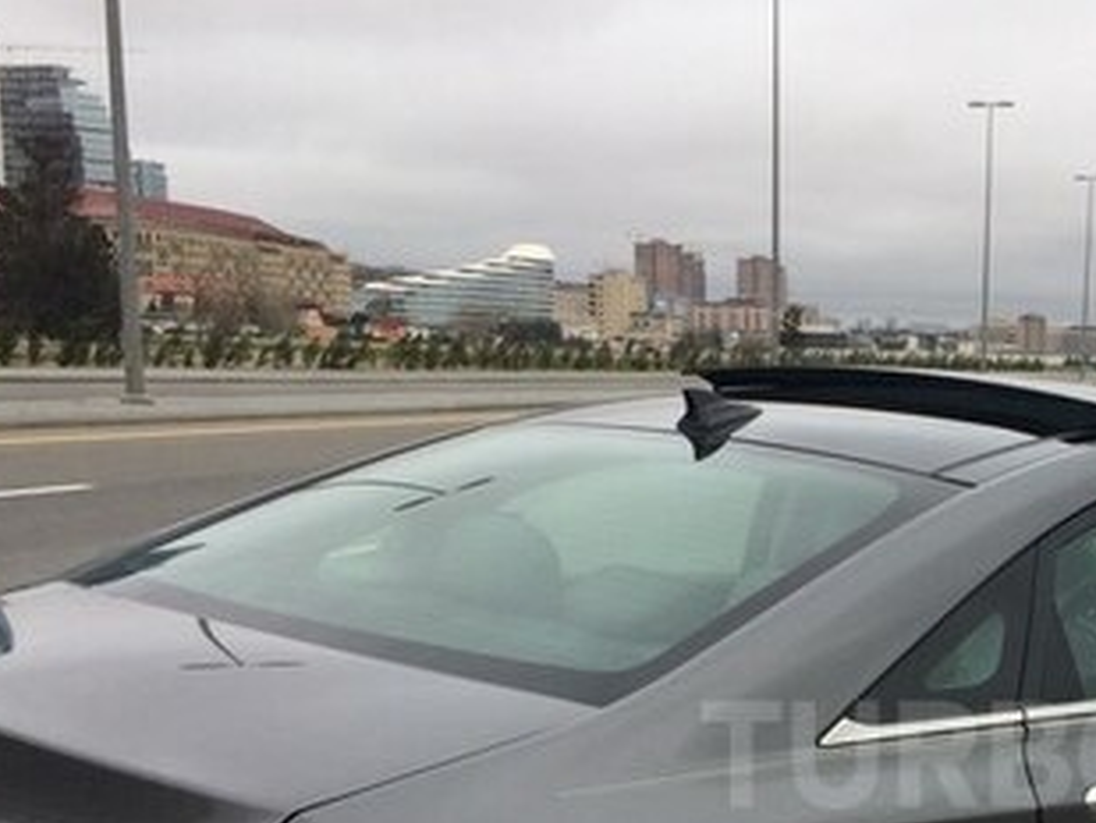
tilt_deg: -10.5
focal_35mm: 62
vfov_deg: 23.0
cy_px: 754
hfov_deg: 29.4
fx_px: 1964
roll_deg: -1.5
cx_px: 1064
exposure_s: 1/533
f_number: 2.2
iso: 32
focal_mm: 4.15
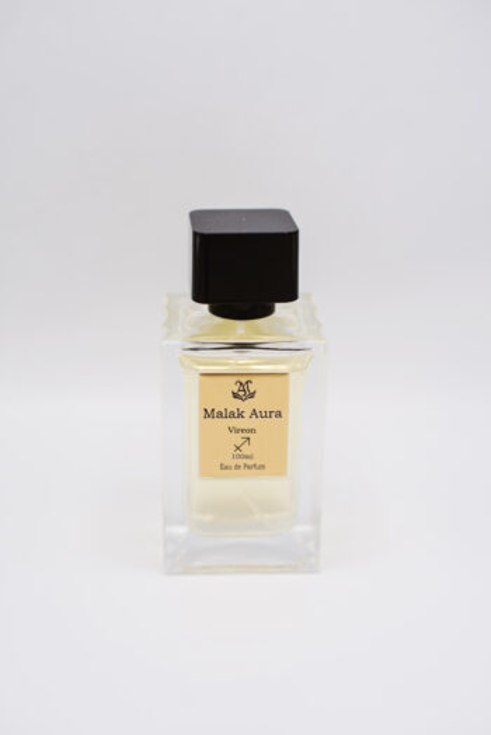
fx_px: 1021
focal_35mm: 50
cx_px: 246
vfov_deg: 39.6
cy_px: 368
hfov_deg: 27.0
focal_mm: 50
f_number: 2.2
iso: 50
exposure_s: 1/250
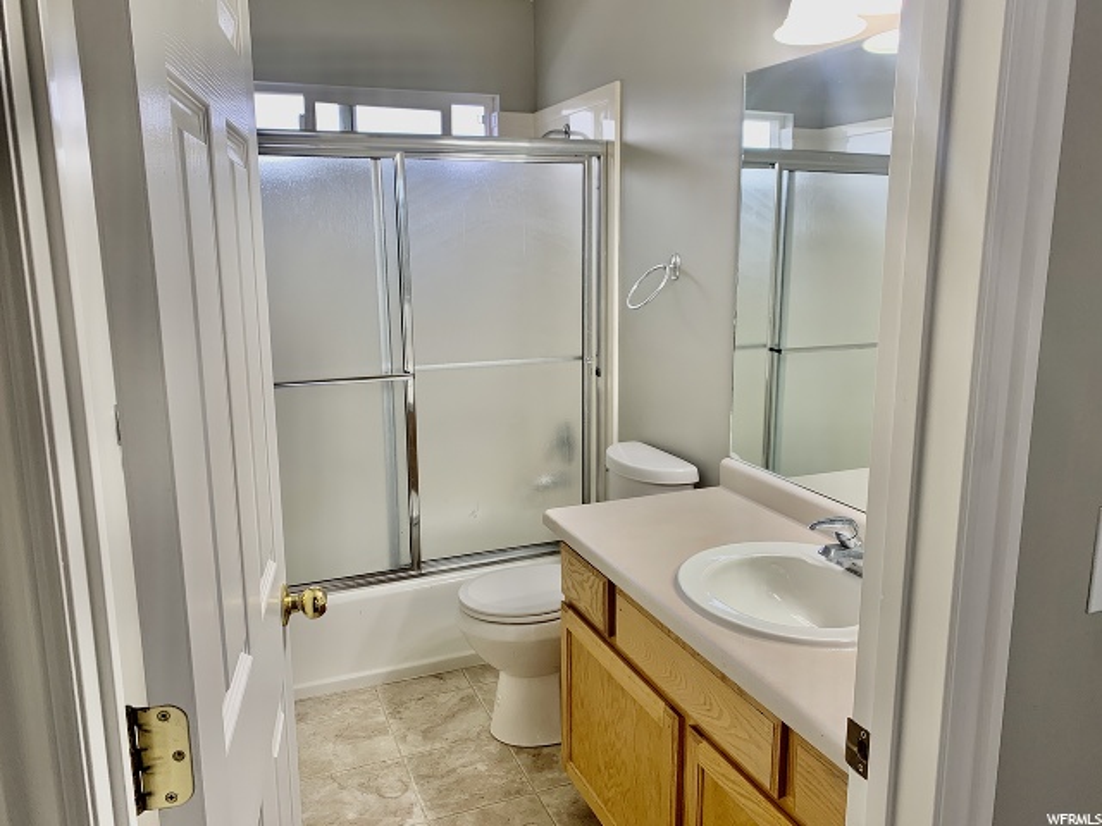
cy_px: 413
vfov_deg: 53.1
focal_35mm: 26
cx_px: 551
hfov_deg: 67.3
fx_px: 828
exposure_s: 1/60
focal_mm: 4.25
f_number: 1.8
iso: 64
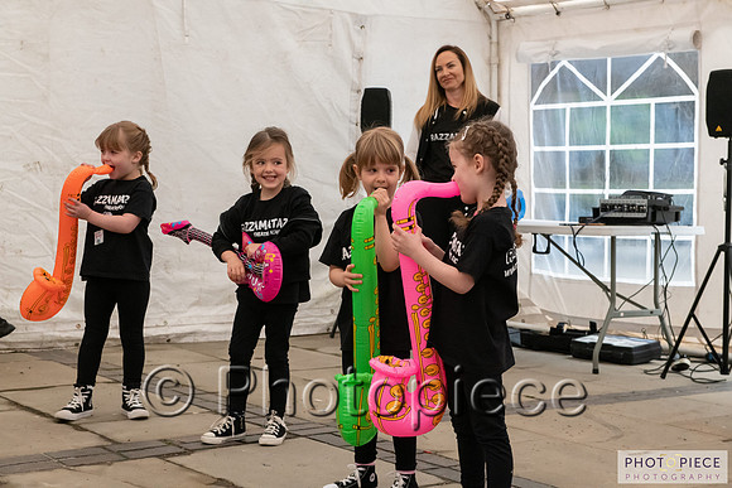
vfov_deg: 21.9
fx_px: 1261
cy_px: 244
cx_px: 366
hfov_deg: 32.4
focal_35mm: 62
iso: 4500
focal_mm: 62
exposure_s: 1/800
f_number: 8
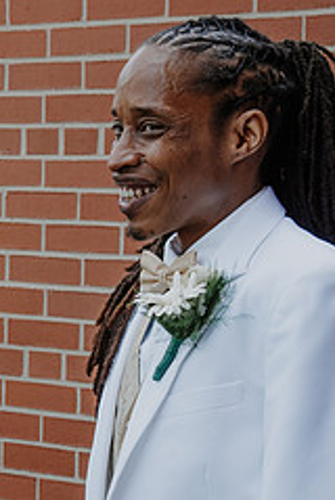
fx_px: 2157
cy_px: 335
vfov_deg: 13.2
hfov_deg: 8.8
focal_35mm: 155
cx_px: -53
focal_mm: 55
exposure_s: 1/250
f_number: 8
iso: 400
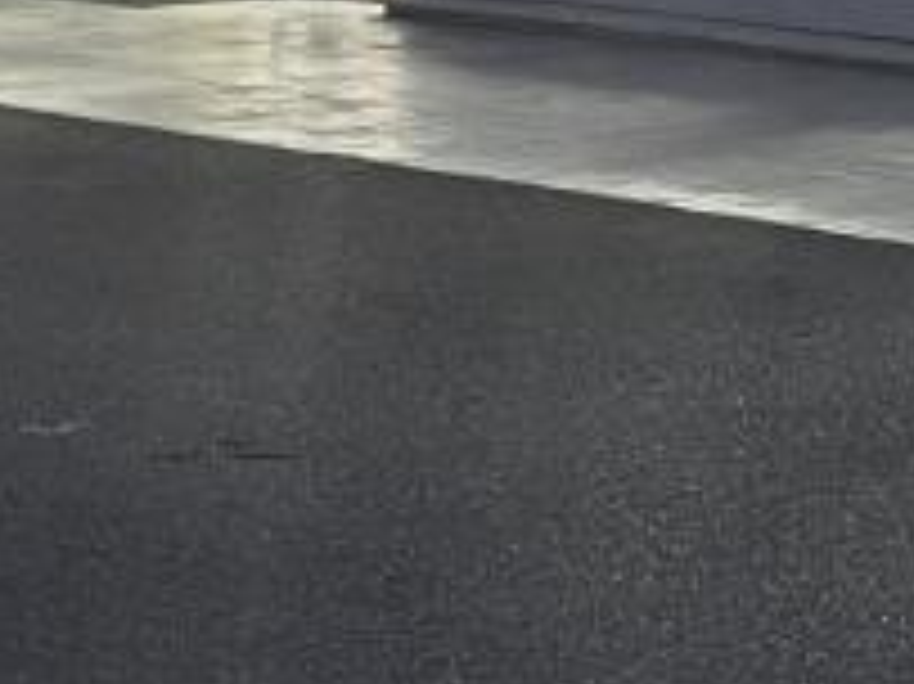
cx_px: 2143
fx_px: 4328
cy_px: -1184
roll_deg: +0.0
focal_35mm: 164
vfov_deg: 8.0
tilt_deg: +11.2
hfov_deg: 10.5
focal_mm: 4.2
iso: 400
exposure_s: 1/33
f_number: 1.6
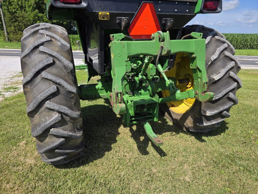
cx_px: 129
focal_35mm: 23
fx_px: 171
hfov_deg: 73.9
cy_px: 97
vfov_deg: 58.9
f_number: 1.7
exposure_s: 1/4434
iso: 80
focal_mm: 6.3
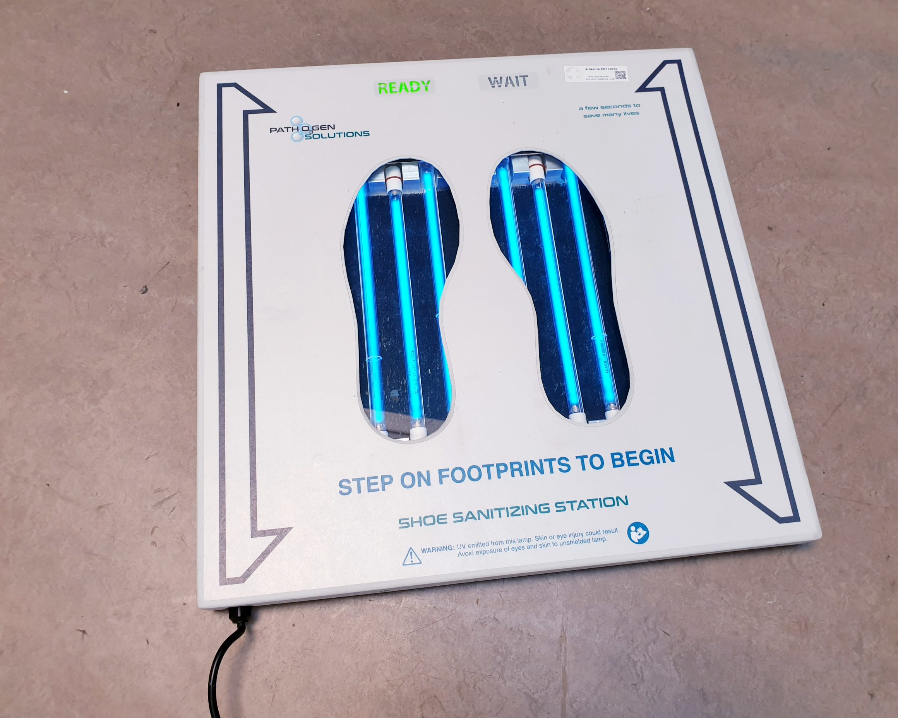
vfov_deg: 51.5
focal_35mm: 28
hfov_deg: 62.2
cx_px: 457
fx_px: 744
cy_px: 358
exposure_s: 1/50
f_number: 2.4
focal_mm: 4.3
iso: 125
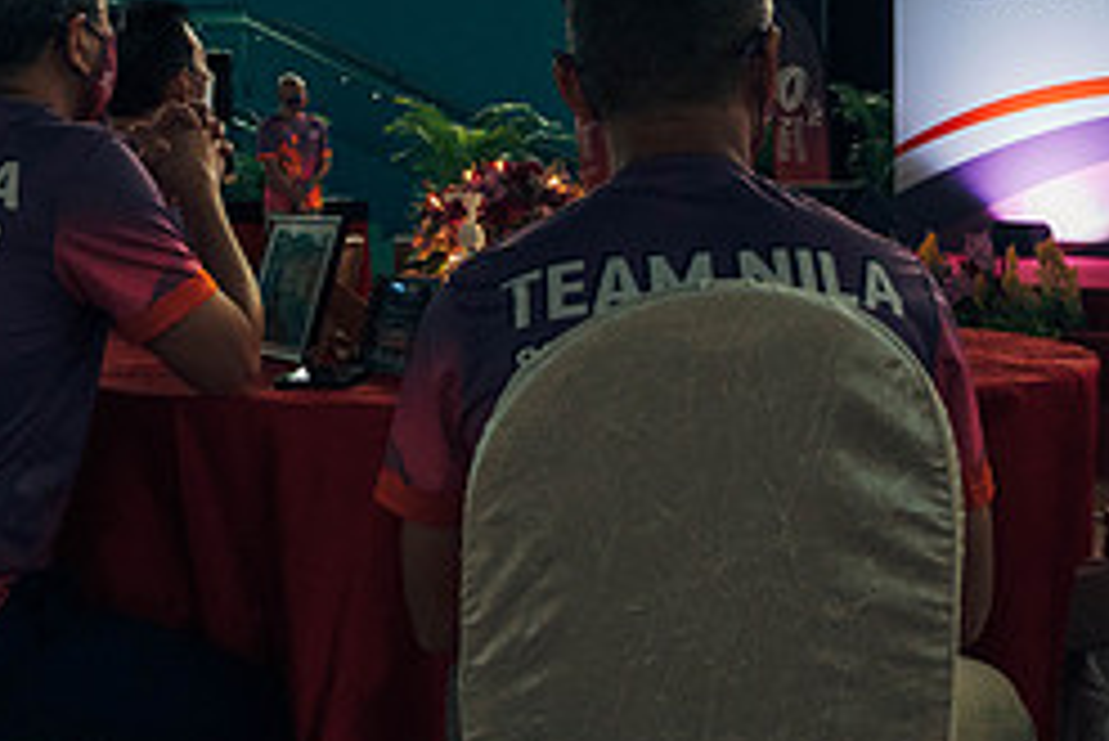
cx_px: 593
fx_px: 2034
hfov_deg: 30.5
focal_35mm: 66
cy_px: 168
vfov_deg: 20.4
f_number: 2.8
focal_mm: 13
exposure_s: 1/25
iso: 1000
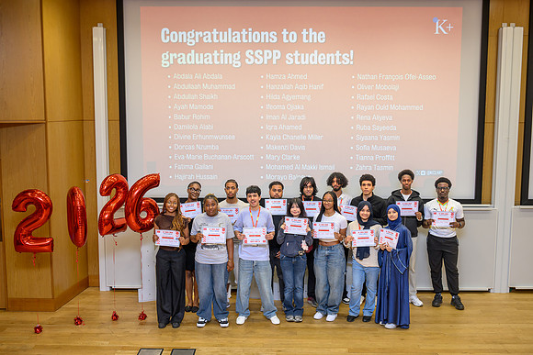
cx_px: 266
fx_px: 564
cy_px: 178
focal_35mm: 38
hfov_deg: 50.5
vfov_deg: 35.0
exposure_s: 1/200
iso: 1600
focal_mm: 38
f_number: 2.8
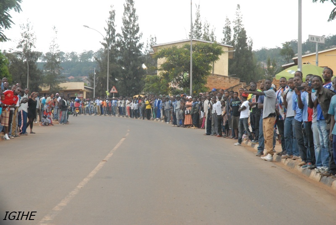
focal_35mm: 105
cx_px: 168
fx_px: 981
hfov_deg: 19.4
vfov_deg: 13.1
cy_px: 112
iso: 1000
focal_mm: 70
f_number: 9
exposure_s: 1/320
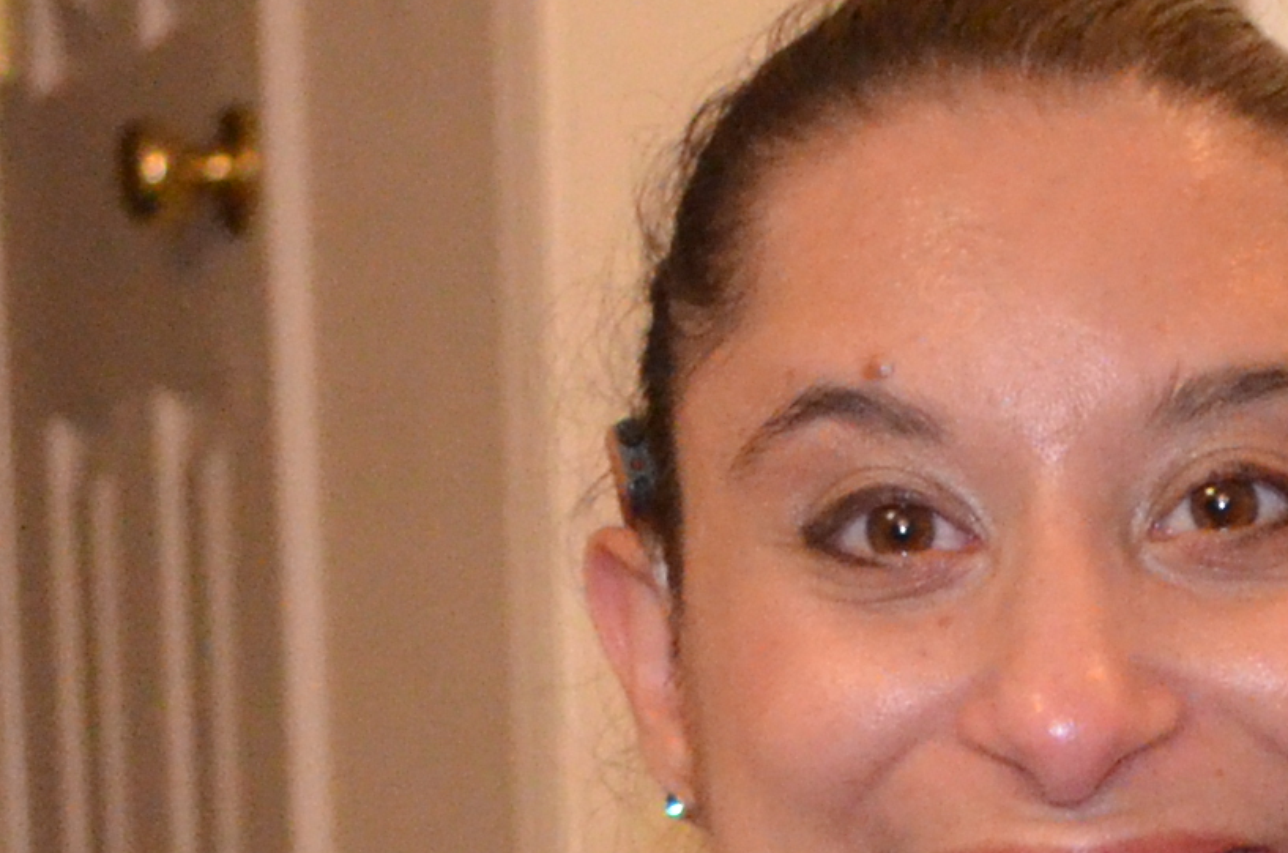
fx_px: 6462
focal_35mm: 181
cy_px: 1971
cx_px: 1558
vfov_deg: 7.1
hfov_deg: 11.2
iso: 3200
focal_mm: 20
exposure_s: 1/60
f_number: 3.8
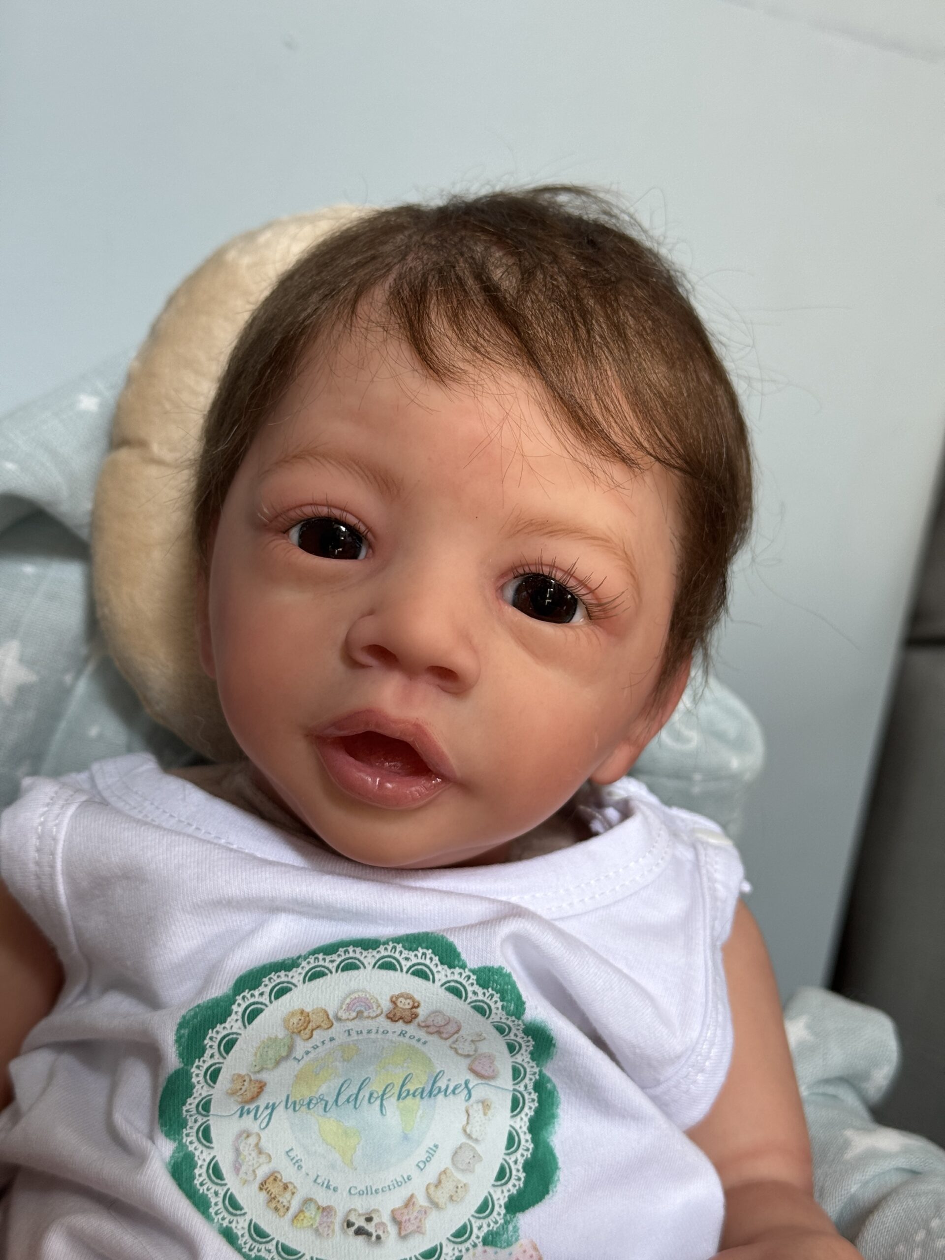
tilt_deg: -8.7
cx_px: 472
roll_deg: -10.3
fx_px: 1747
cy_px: 630
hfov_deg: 30.3
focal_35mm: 48
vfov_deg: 39.7
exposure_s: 1/60
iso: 100
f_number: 1.78
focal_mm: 6.76
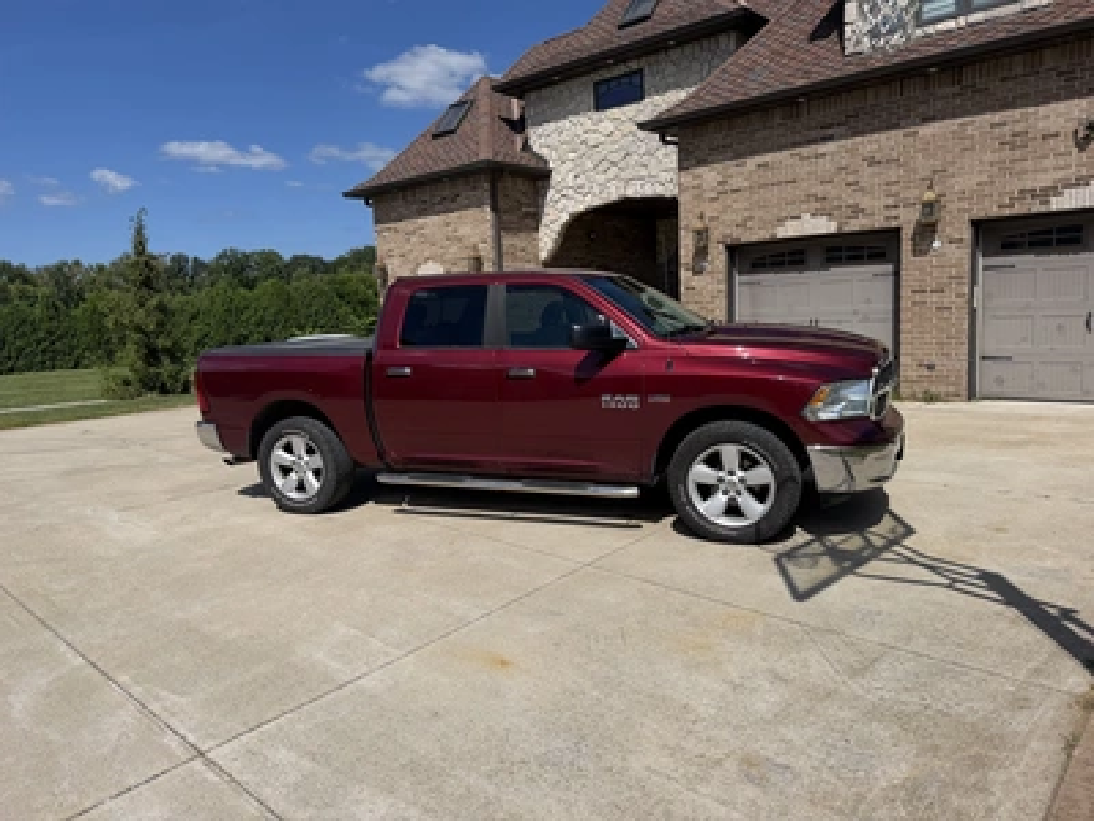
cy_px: 410
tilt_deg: -2.3
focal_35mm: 24
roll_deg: +0.9
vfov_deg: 56.8
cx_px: 547
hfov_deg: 71.6
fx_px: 758
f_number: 1.78
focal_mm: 6.76
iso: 80
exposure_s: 1/9091
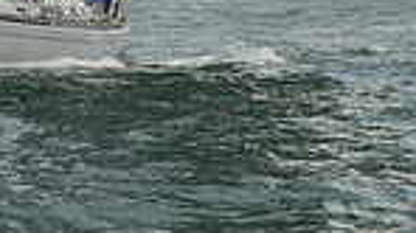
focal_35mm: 308
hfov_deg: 7.0
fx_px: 3395
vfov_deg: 3.8
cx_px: 44
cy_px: -531
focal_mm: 75
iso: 280
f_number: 8
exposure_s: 1/1250
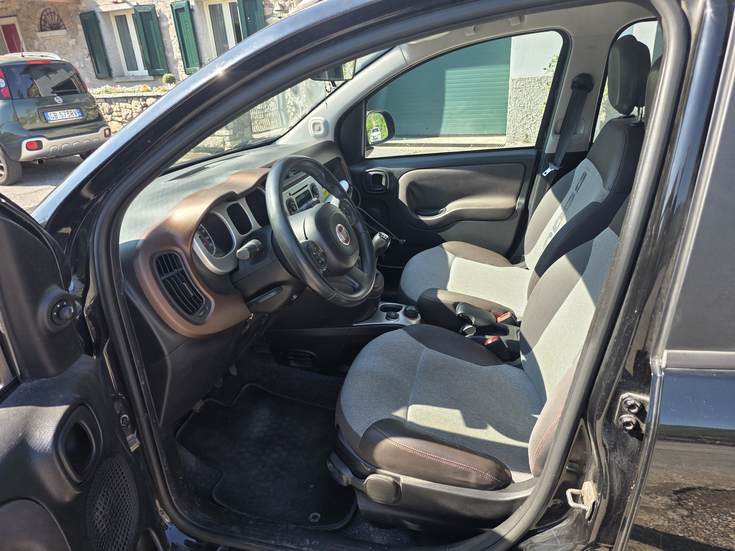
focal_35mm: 23
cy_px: 276
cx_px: 368
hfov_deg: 73.9
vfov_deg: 58.9
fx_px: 488
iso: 32
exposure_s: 1/359
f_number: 1.7
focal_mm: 6.25
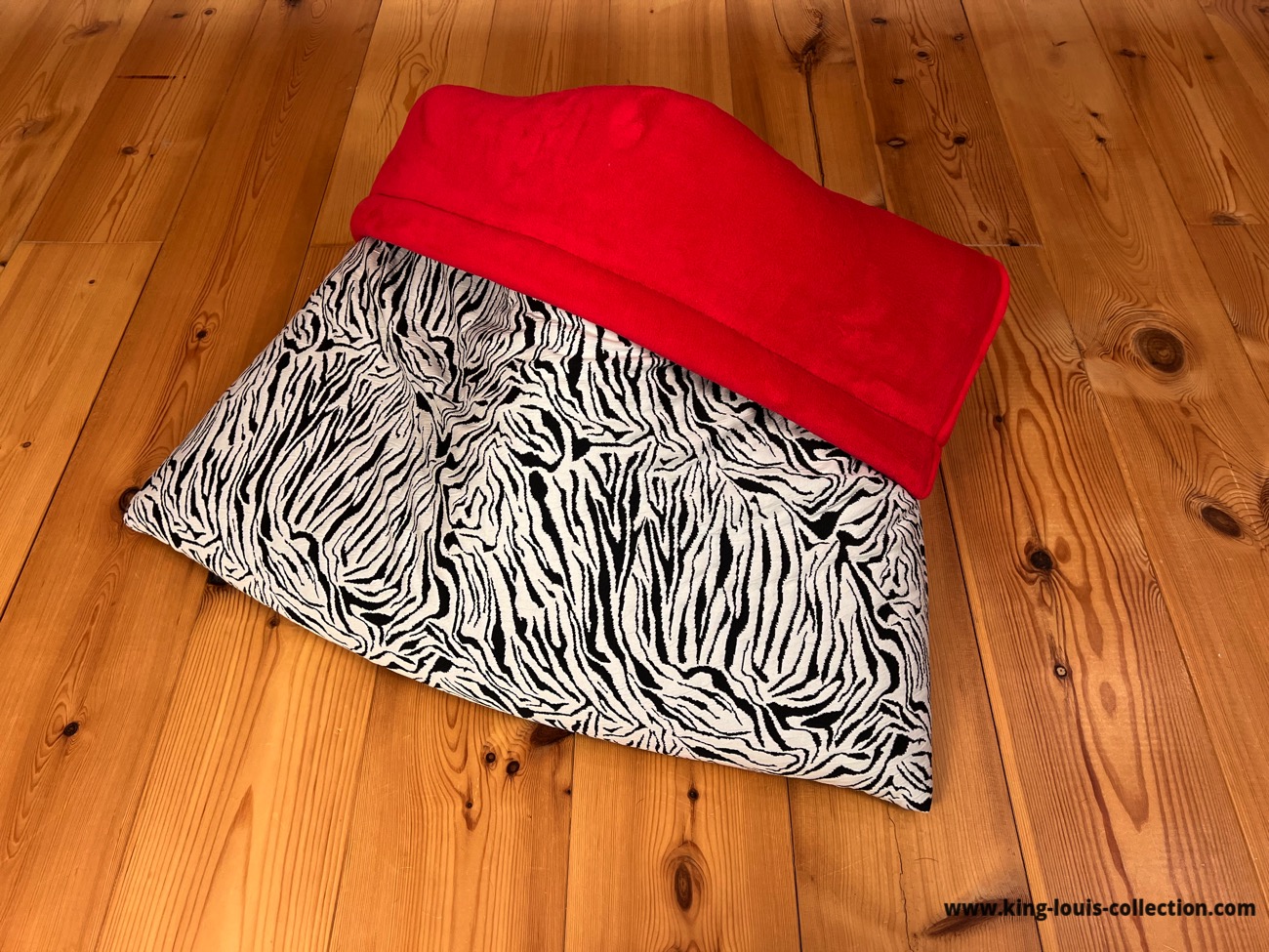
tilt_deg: -56.4
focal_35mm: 26
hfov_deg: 67.3
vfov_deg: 53.1
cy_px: 476
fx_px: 953
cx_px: 634
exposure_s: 1/100
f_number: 1.5
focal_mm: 5.7
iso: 125
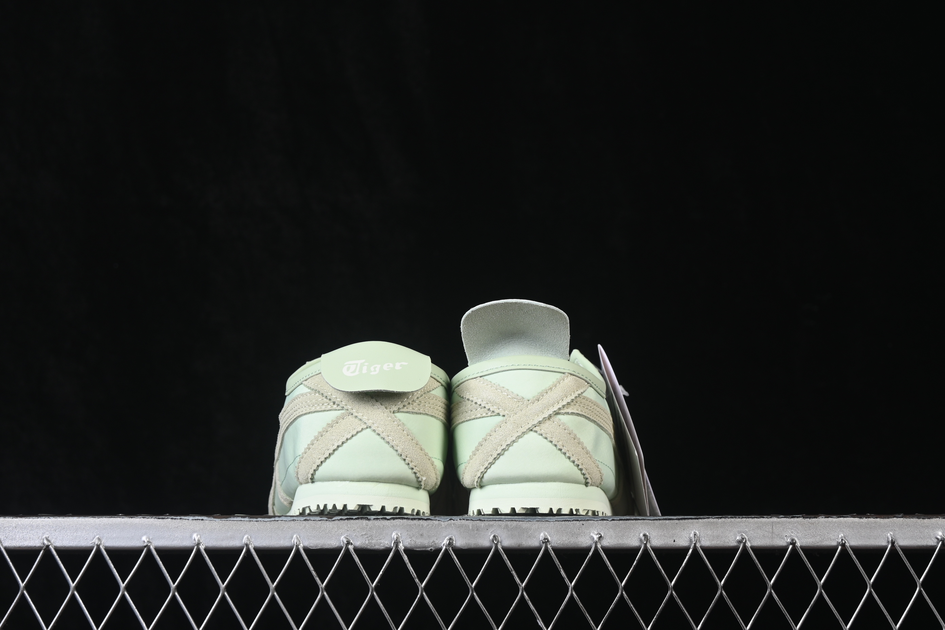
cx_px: 472
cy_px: 315
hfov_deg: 27.0
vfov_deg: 18.2
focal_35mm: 75
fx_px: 1969
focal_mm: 50
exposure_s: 1/80
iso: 160
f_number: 8
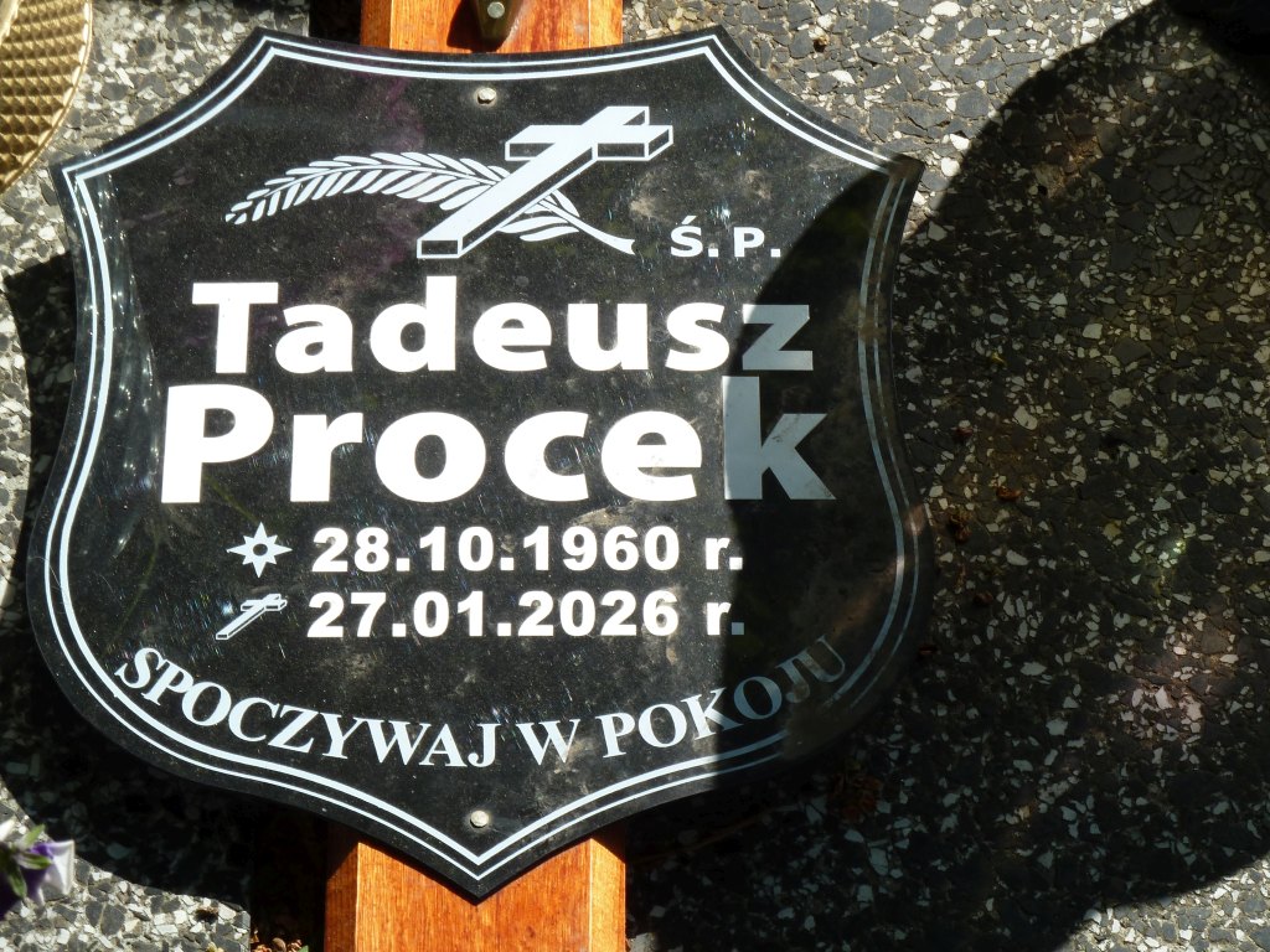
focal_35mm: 119
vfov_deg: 12.5
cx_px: 635
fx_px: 4366
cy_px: 476
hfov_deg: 16.6
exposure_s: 1/320
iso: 80
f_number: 4.4
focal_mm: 19.5
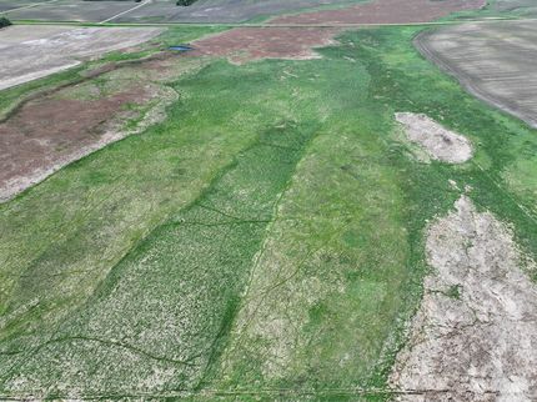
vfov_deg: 56.8
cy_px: 201
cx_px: 268
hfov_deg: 71.6
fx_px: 372
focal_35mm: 24
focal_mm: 12.29
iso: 100
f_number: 2.8
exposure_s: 1/1250
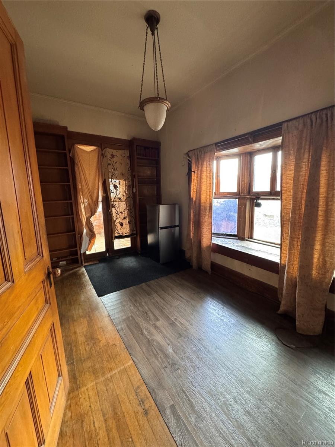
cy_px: 224
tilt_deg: -9.4
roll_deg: +1.7
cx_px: 168
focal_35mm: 14
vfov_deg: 102.1
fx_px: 181
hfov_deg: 85.7
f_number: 2.2
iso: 800
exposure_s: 1/60
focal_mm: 2.22
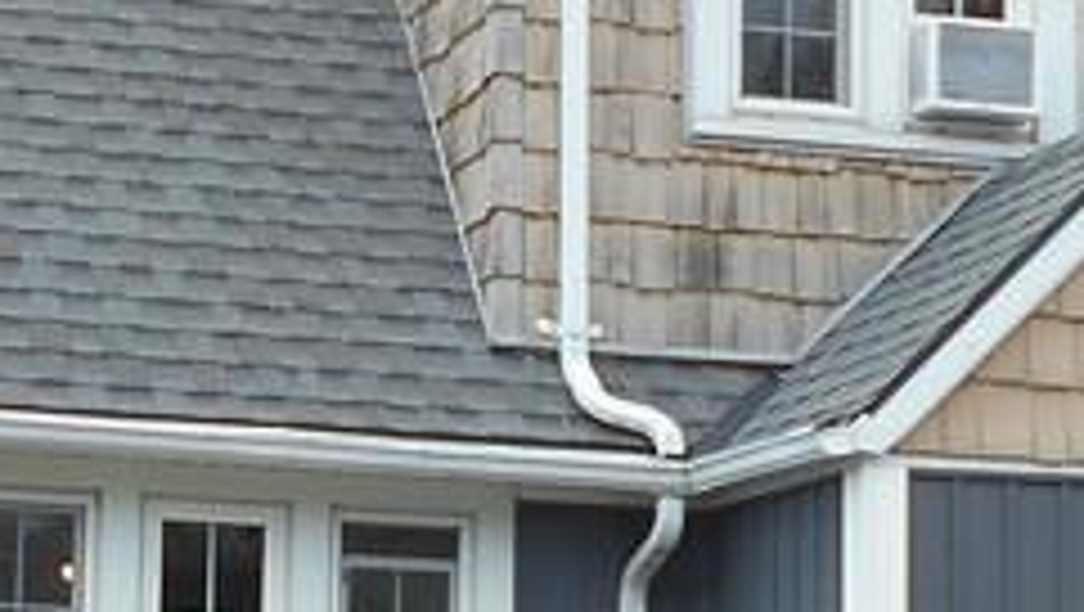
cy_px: 576
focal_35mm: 148
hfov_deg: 14.4
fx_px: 4257
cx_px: 162
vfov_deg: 8.2
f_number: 3.6
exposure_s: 1/320
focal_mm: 5.8
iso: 80
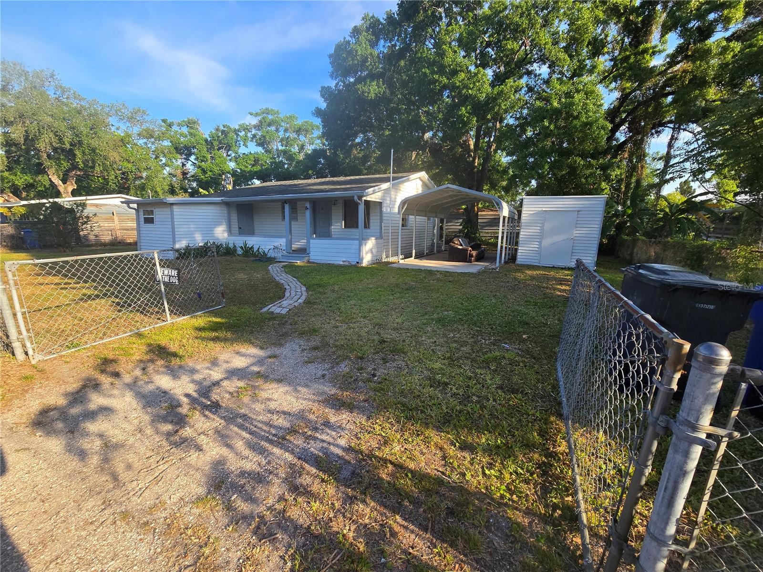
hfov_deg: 106.2
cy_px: 286
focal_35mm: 13
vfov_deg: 89.9
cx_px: 382
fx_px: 287
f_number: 2.2
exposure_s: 1/2000
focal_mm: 2.2
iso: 160
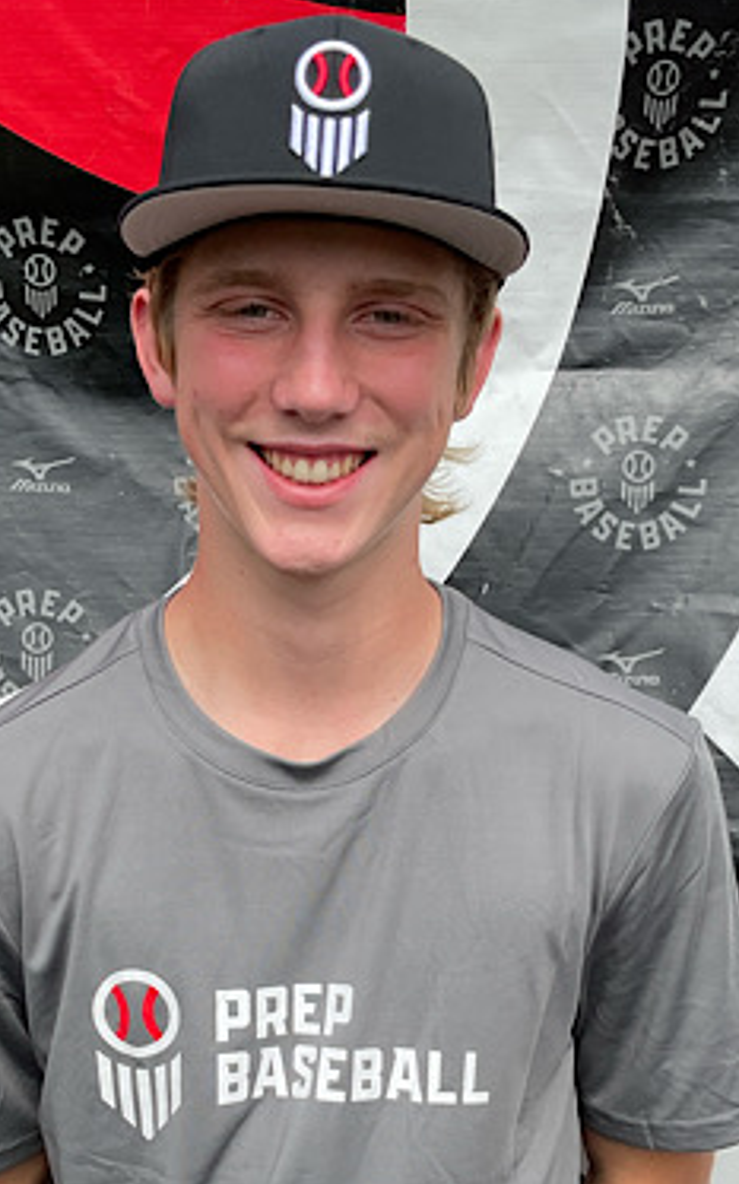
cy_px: 613
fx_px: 1064
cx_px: 314
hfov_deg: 38.2
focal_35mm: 33
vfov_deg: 58.1
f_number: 1.8
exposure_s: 1/1221
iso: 16
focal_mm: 3
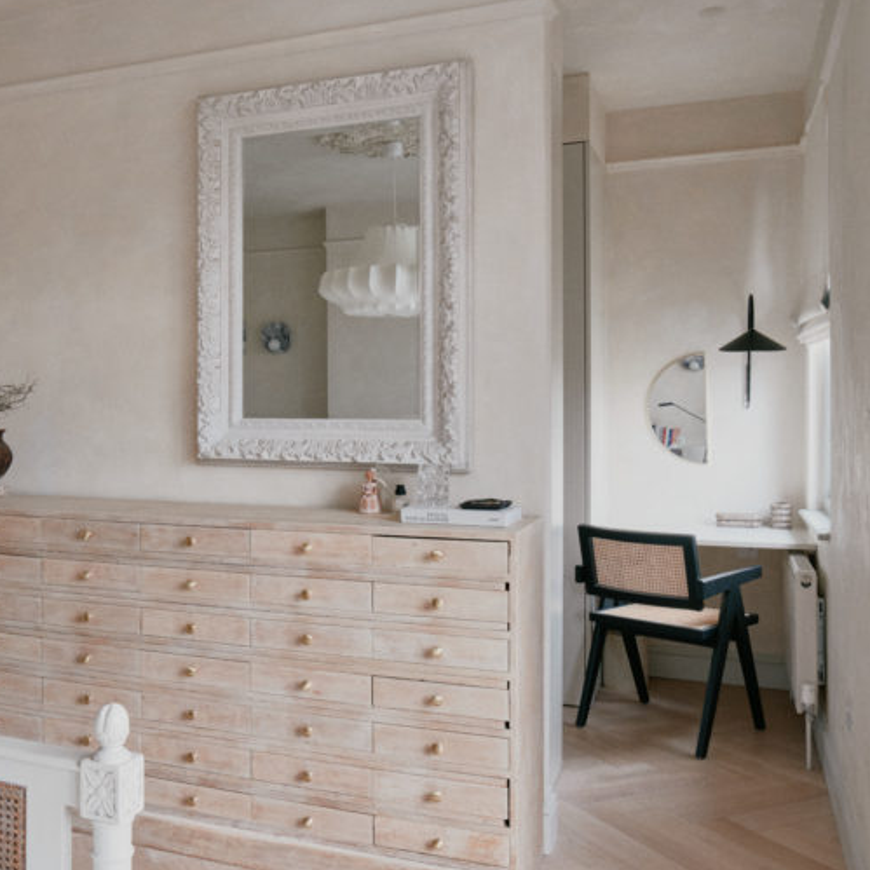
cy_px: 425
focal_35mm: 34
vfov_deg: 48.4
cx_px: 256
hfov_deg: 47.3
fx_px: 967
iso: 200
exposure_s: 1/3
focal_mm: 17.6
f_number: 11
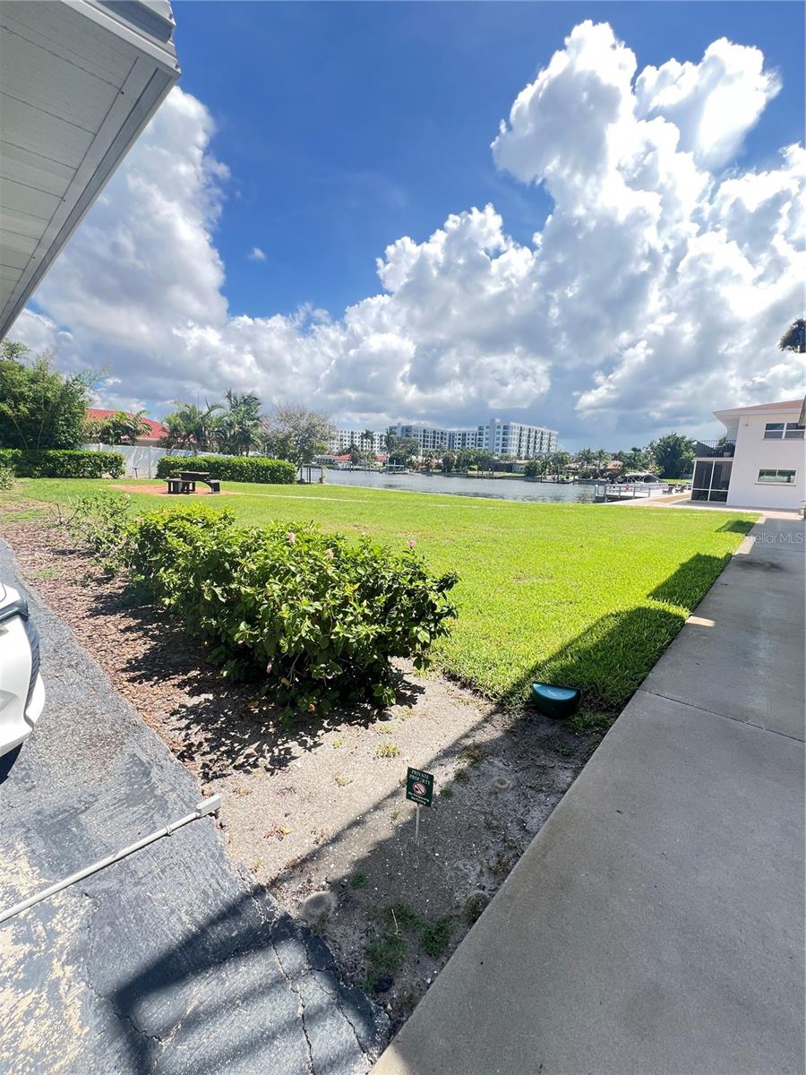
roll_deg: -2.4
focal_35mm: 13
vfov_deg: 106.2
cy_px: 538
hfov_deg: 89.9
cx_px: 403
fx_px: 404
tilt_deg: -10.6
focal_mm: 1.57
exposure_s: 1/402
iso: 32
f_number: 1.8
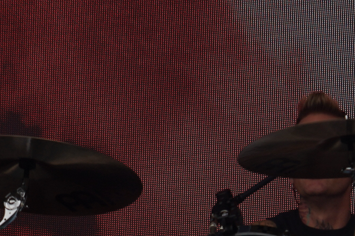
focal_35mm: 403
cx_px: -109
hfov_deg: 5.1
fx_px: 3973
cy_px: 415
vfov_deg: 3.4
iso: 100
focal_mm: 89
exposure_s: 1/250
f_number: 8
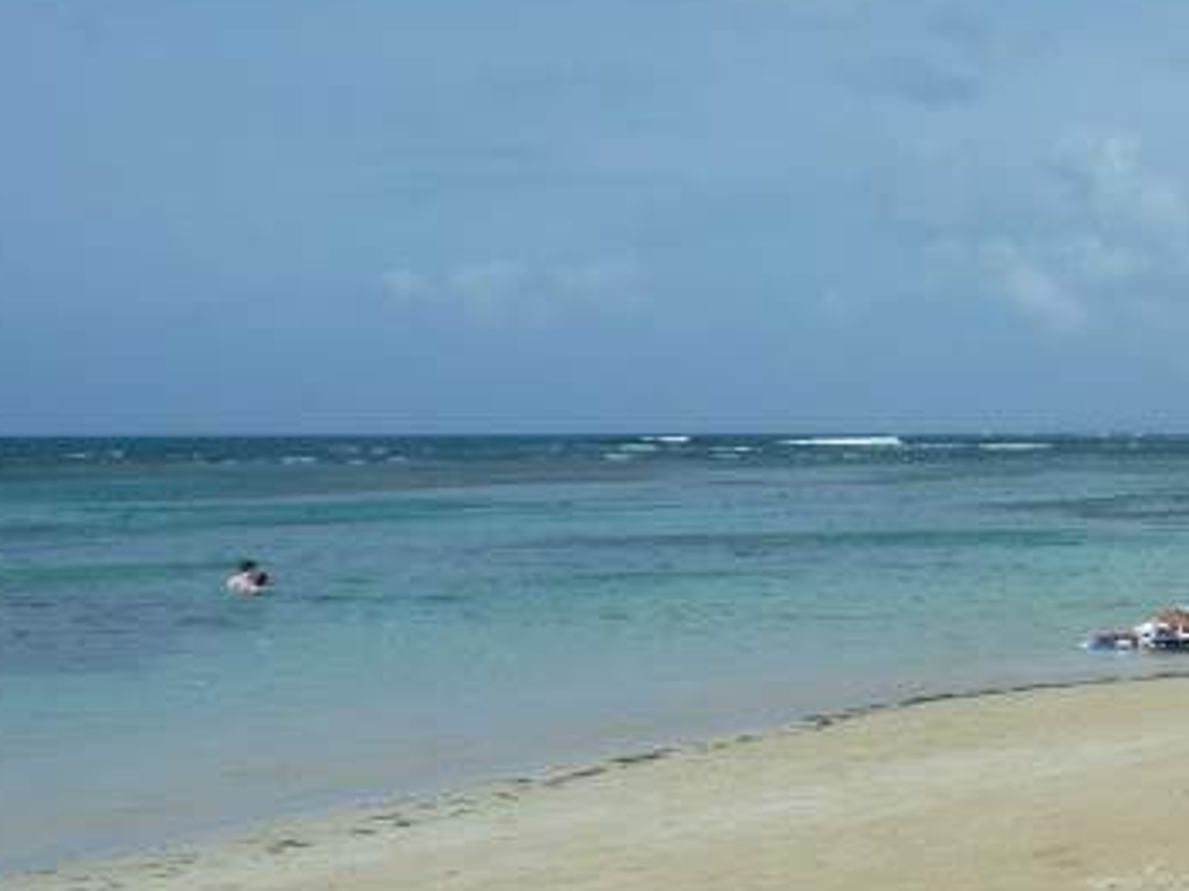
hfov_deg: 25.3
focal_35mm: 73
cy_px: 329
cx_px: 1196
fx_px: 2507
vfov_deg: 20.1
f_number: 5.6
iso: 80
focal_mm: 4.1
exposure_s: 1/800
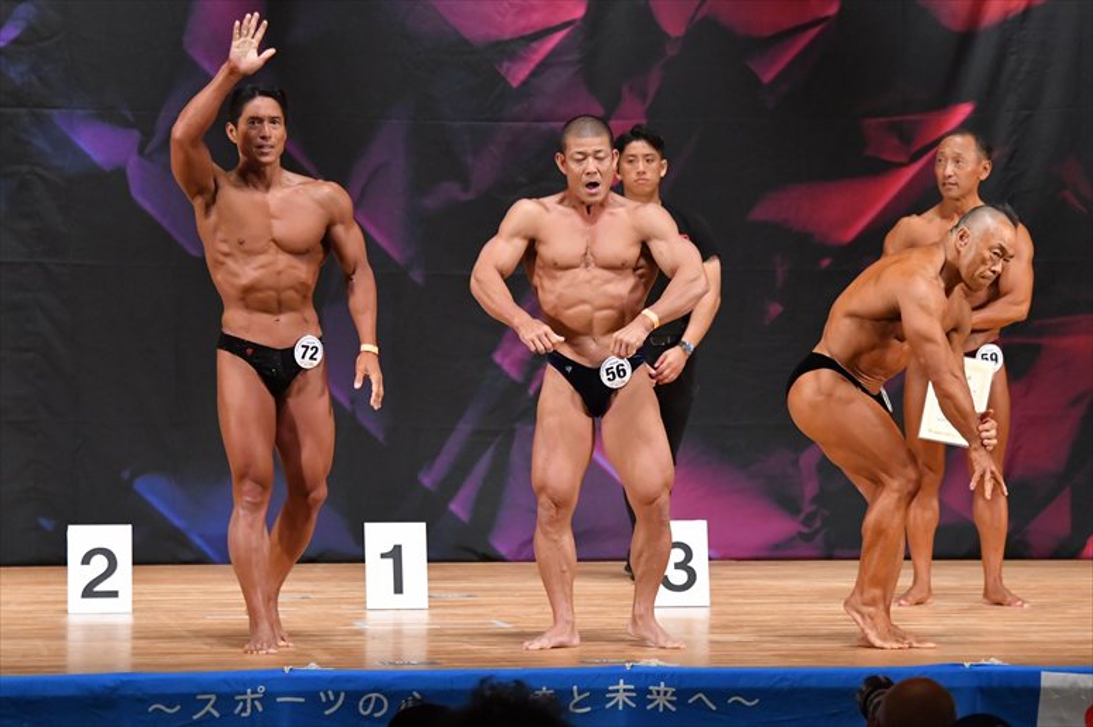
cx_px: 546
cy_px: 364
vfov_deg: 6.3
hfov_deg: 9.5
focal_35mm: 217
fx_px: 6585
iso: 5600
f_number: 5.6
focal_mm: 145
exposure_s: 1/400
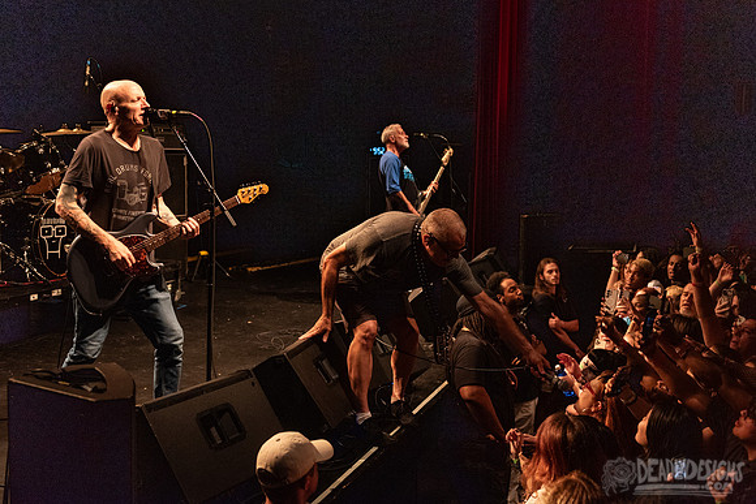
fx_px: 923
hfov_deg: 44.5
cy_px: 245
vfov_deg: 30.6
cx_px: 368
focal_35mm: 44
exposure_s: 1/125
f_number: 3.2
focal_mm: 40
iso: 3200
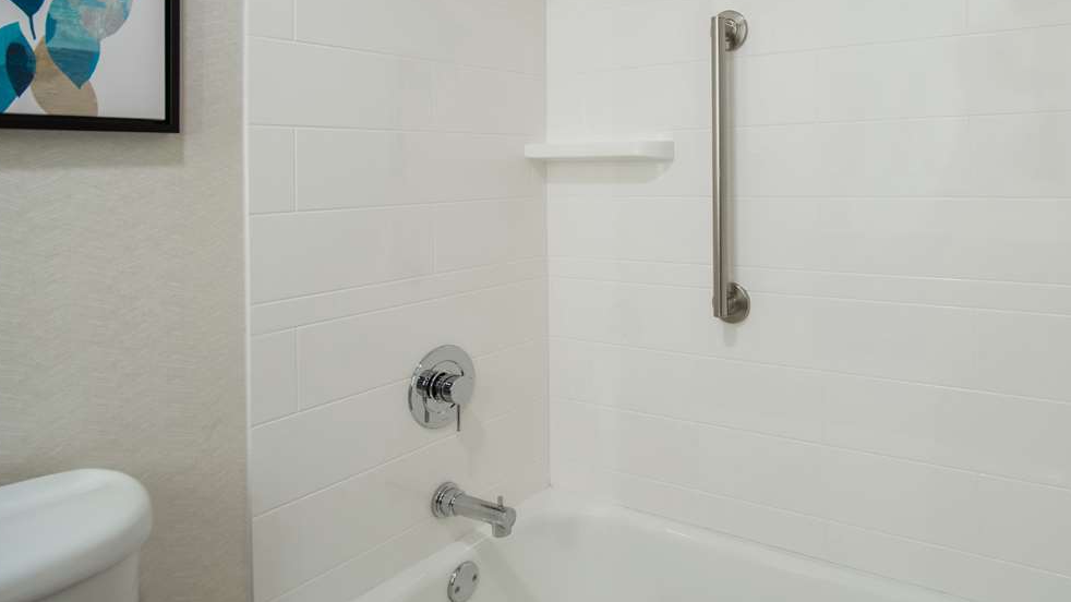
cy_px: 164
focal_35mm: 24
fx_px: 681
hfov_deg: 74.4
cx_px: 697
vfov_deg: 46.3
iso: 250
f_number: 7.1
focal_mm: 10
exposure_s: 1/10
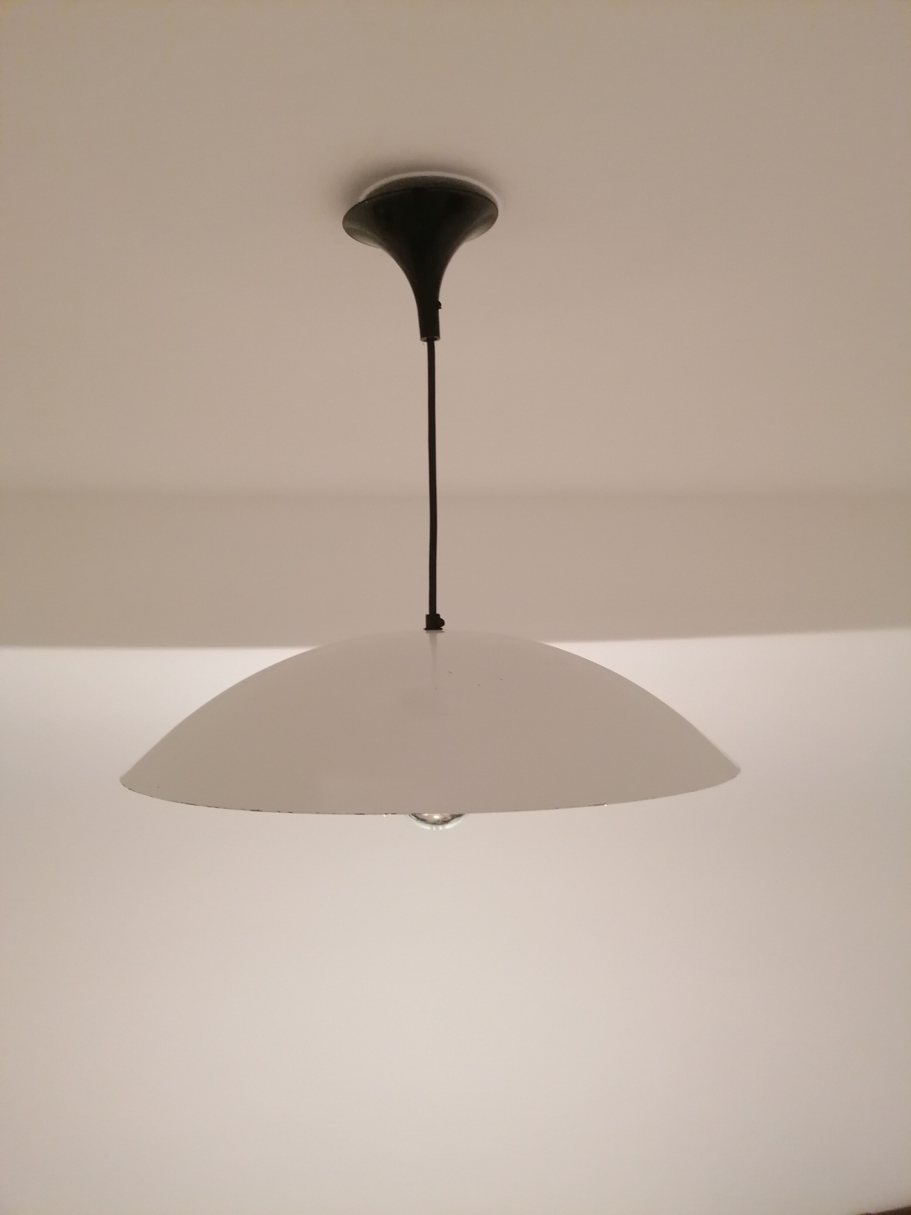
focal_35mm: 27
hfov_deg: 51.4
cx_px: 456
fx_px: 947
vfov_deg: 65.3
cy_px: 608
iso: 320
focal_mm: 4.75
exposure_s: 1/25
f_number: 1.8
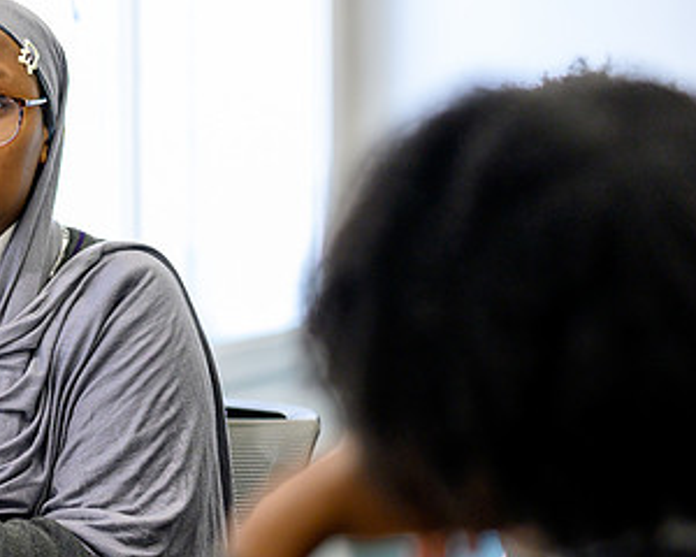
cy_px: 301
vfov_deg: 6.6
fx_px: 4820
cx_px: 42
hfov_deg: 8.2
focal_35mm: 234
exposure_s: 1/320
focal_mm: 85
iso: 560
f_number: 1.8
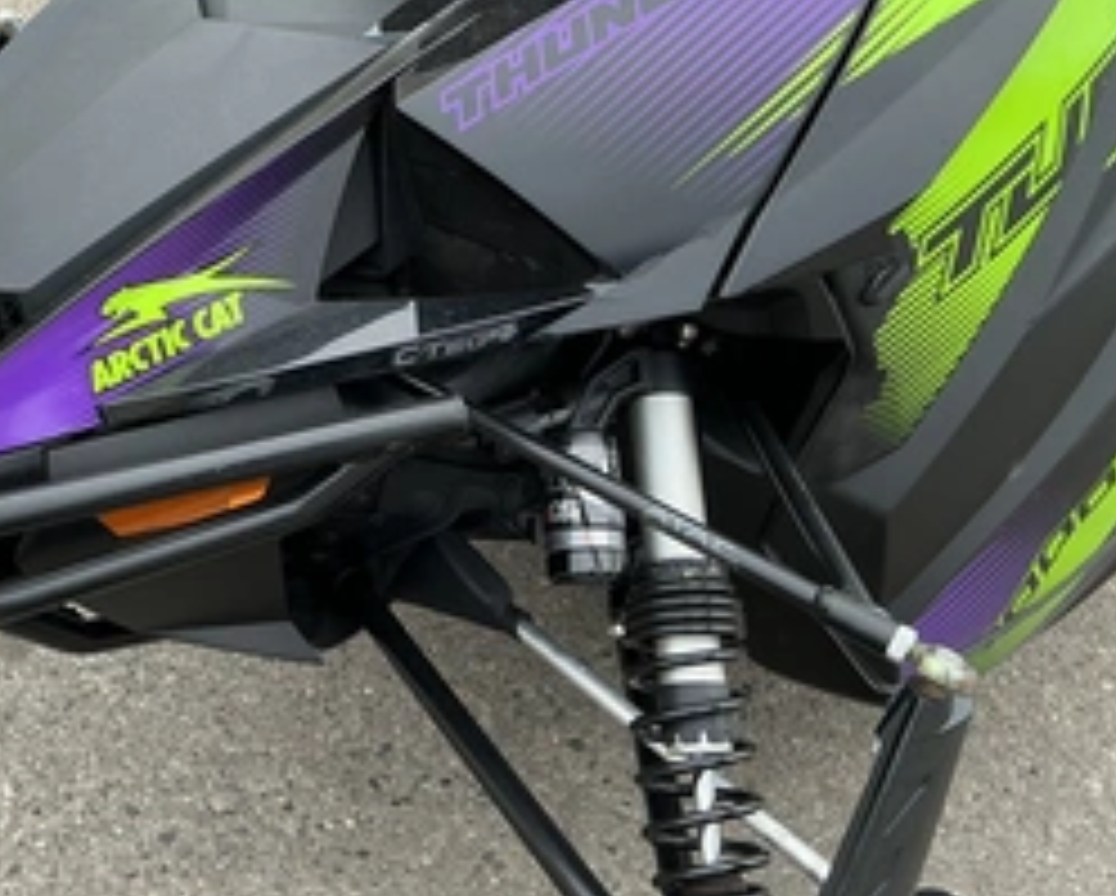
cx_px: 292
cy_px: 320
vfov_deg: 34.0
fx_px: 1455
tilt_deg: -29.9
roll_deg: -3.7
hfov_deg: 40.9
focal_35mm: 44
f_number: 1.8
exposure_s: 1/122
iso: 20
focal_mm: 3
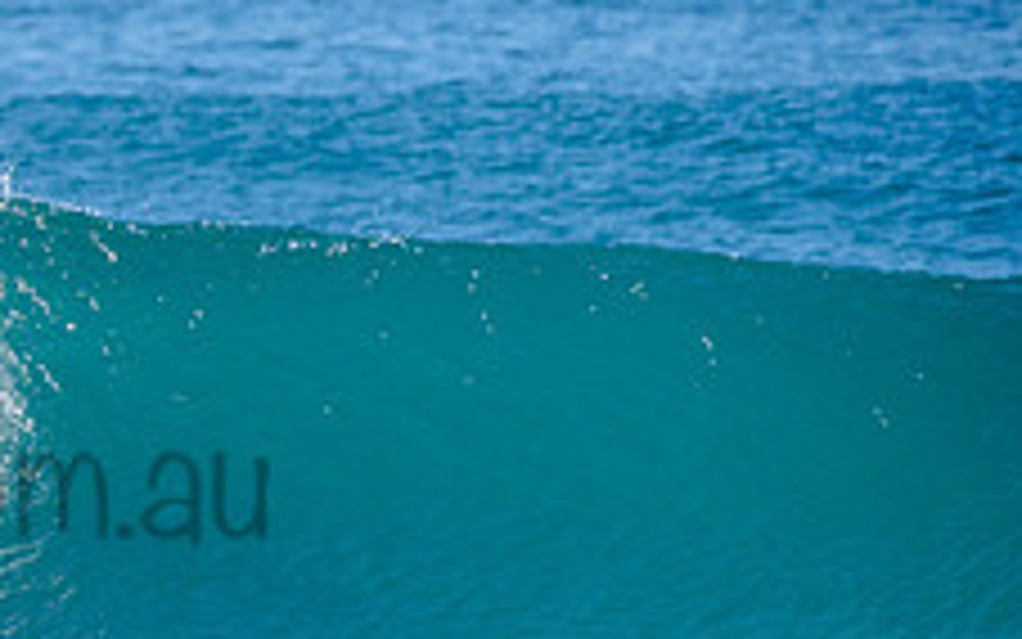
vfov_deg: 1.0
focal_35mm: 1315
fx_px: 36636
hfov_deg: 1.6
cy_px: 434
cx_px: -207
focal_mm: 500
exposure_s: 1/2000
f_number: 5.6
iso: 200
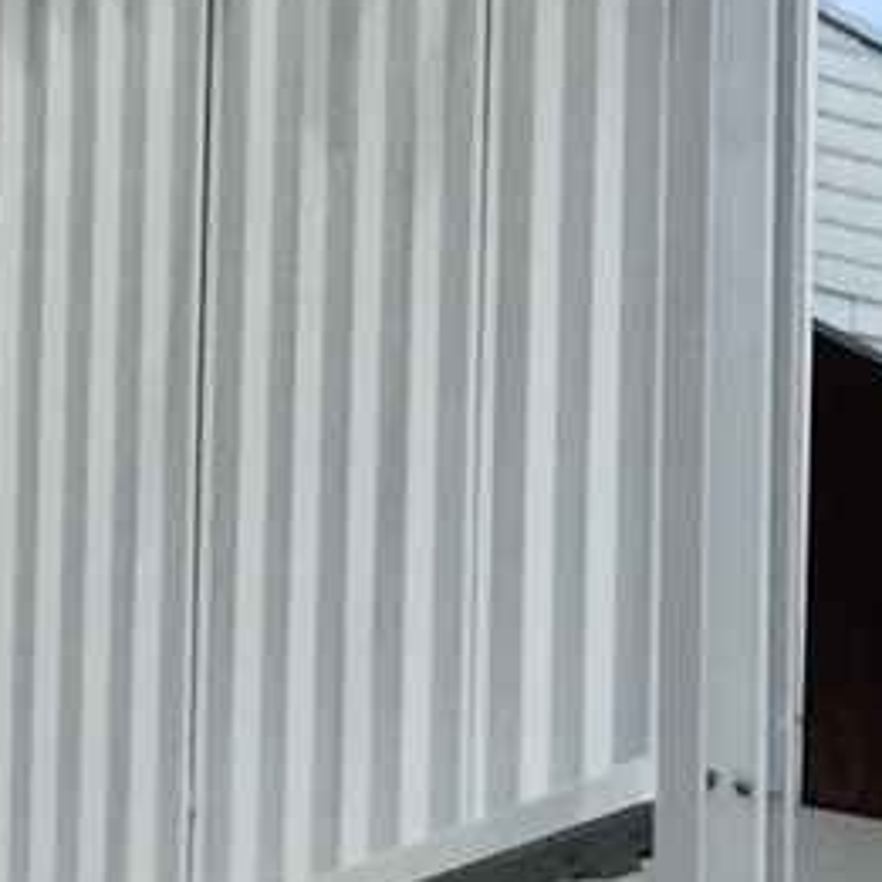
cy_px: 2268
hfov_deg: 6.9
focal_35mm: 205
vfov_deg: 7.8
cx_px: 3305
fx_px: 5909
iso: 50
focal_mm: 4.71
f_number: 1.79
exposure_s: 1/1089
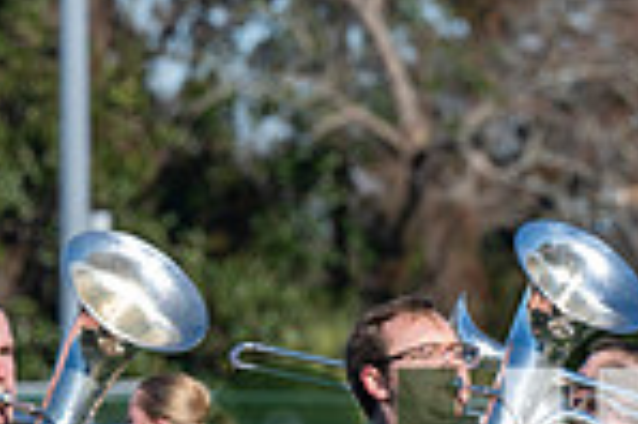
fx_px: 13135
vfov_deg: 1.8
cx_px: 527
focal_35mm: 742
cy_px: 567
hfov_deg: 2.8
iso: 320
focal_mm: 190
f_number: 5
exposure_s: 1/2000
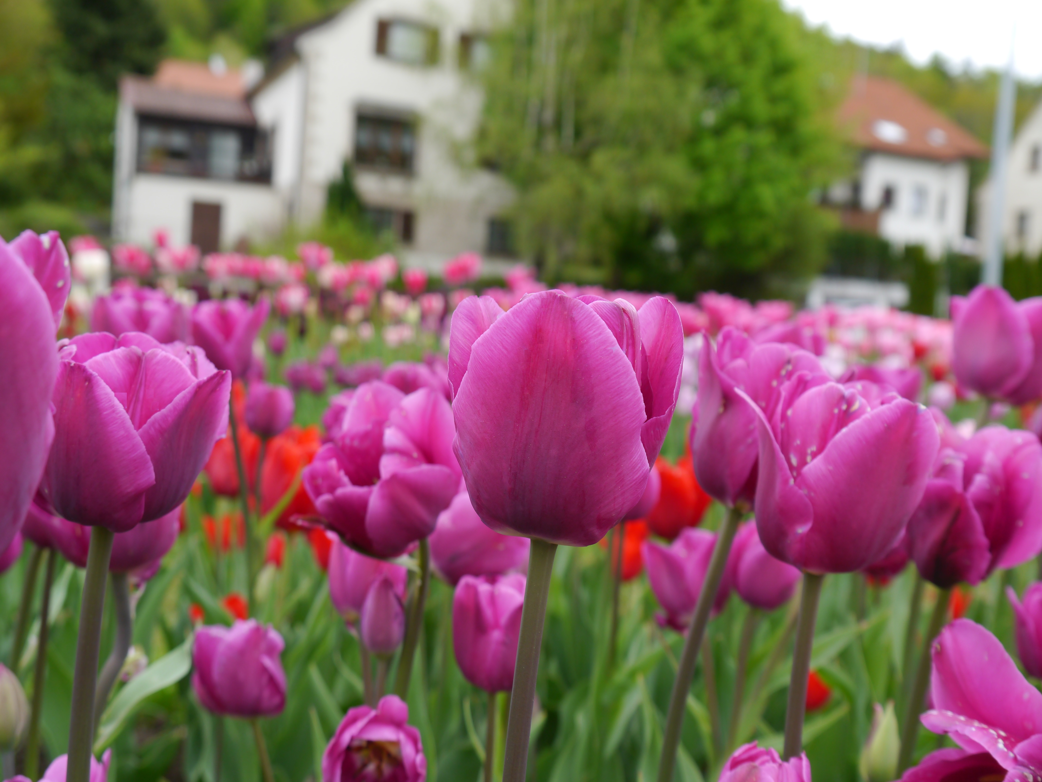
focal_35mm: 40
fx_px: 1205
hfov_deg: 46.8
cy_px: 391
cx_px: 521
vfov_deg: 36.0
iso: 160
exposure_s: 1/200
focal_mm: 20
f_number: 5.6
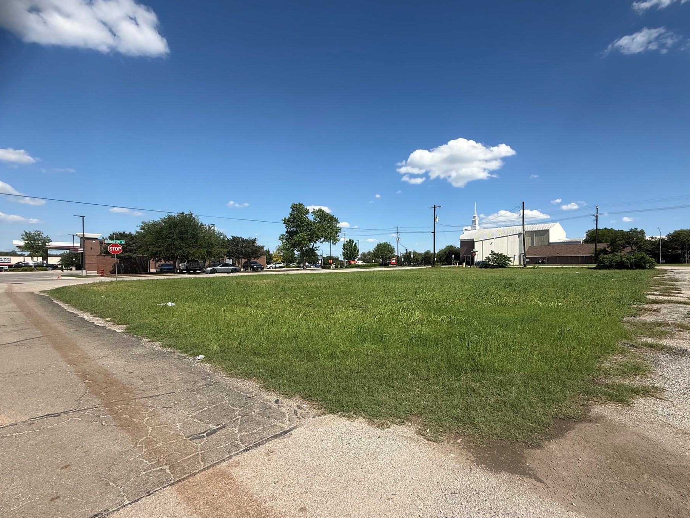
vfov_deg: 78.1
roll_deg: -0.5
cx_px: 390
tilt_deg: -0.9
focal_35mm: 16
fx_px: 319
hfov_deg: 94.0
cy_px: 271
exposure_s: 1/2320
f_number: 2.2
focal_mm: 2.22
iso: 50
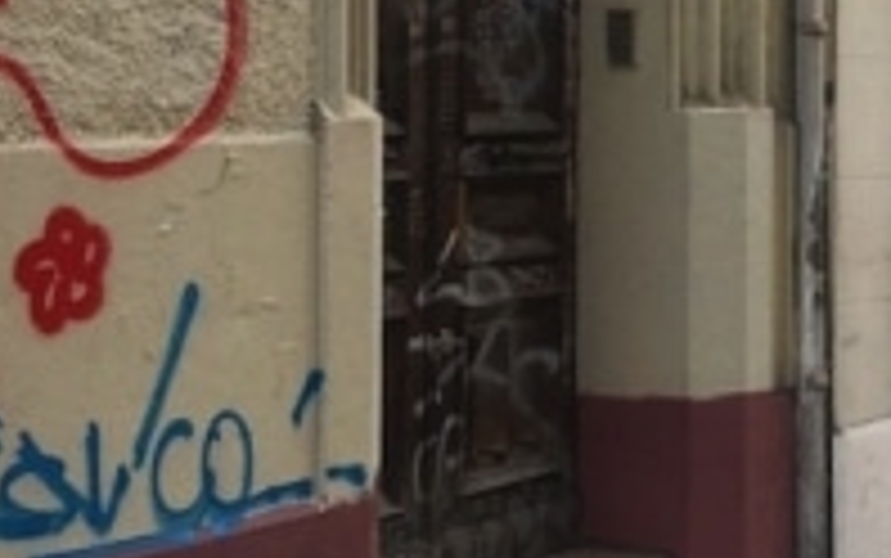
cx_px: 1107
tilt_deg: +0.7
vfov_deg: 14.0
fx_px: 2260
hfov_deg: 20.6
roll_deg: +0.4
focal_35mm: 93
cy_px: 86
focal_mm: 4.15
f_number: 2.2
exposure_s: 1/582
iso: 25
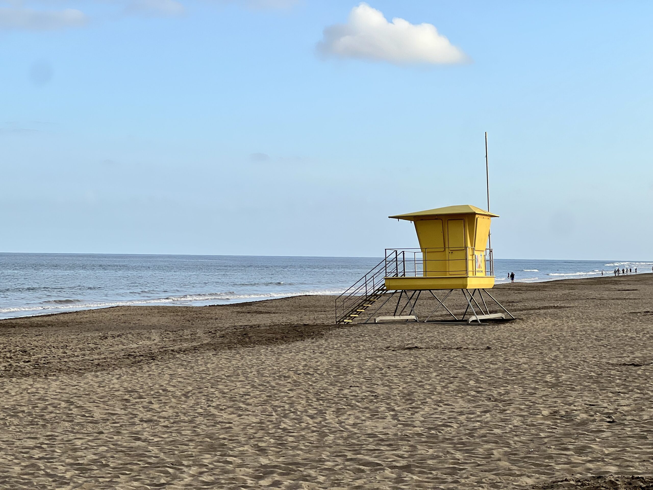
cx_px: 326
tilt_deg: +0.4
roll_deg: -0.6
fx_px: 1453
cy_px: 245
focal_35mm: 77
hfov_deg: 25.3
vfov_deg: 19.1
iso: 32
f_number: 2.8
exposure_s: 1/528
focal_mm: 9
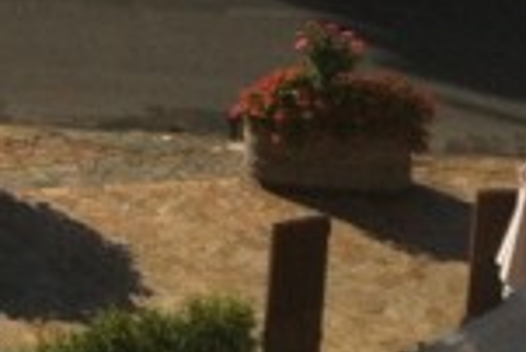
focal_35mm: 246
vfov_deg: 5.1
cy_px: -932
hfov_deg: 7.9
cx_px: -651
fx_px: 3598
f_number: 2.8
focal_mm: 3.85
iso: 80
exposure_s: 1/1312
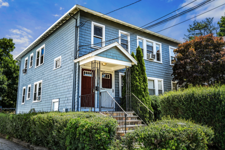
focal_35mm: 32
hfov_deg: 58.7
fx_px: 200
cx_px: 112
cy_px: 75
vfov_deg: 41.1
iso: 320
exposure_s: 1/800
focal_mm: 32
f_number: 7.1
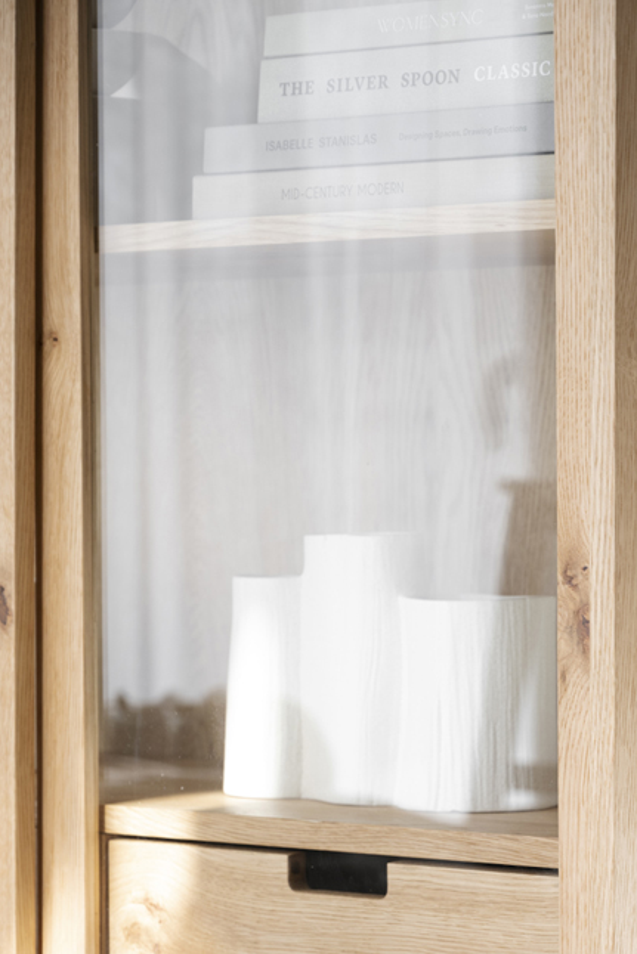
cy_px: 861
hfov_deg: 10.5
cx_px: 522
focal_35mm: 130
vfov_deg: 15.6
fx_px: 3448
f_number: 4
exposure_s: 1/160
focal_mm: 70
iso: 125
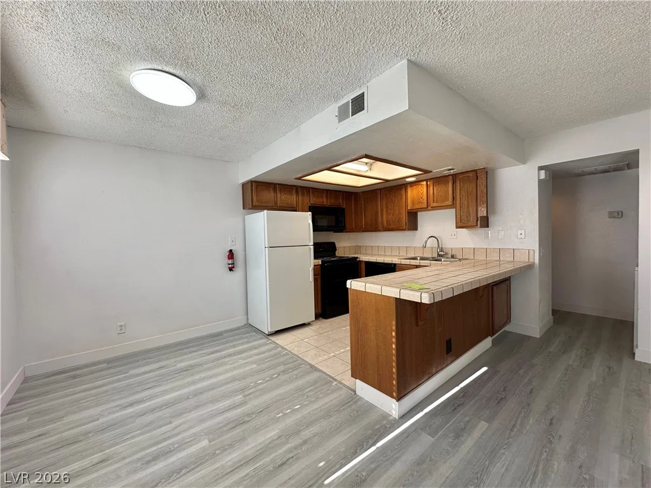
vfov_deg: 85.7
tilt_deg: -1.7
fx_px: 263
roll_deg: +1.0
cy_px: 244
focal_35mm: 14
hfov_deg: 102.1
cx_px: 326
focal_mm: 2.22
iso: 125
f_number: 2.2
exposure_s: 1/120
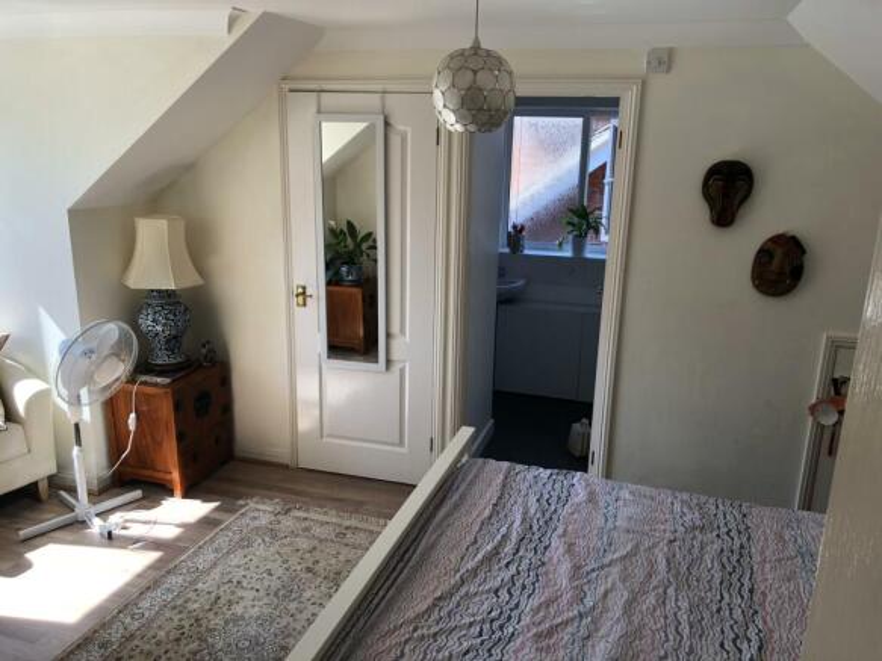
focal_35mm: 28
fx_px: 713
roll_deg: -1.2
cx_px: 441
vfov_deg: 49.7
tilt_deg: -15.1
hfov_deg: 63.5
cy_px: 330
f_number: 1.8
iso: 32
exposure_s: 1/120
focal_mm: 4
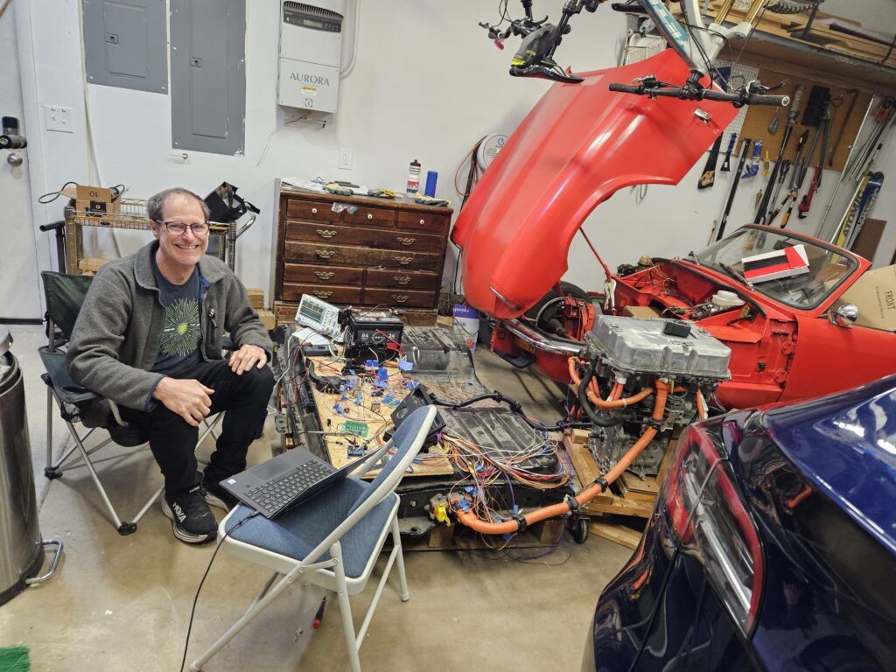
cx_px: 448
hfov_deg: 73.9
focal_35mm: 23
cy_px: 336
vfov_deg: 58.9
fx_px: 595
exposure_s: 1/120
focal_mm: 5.4
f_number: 1.8
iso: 640
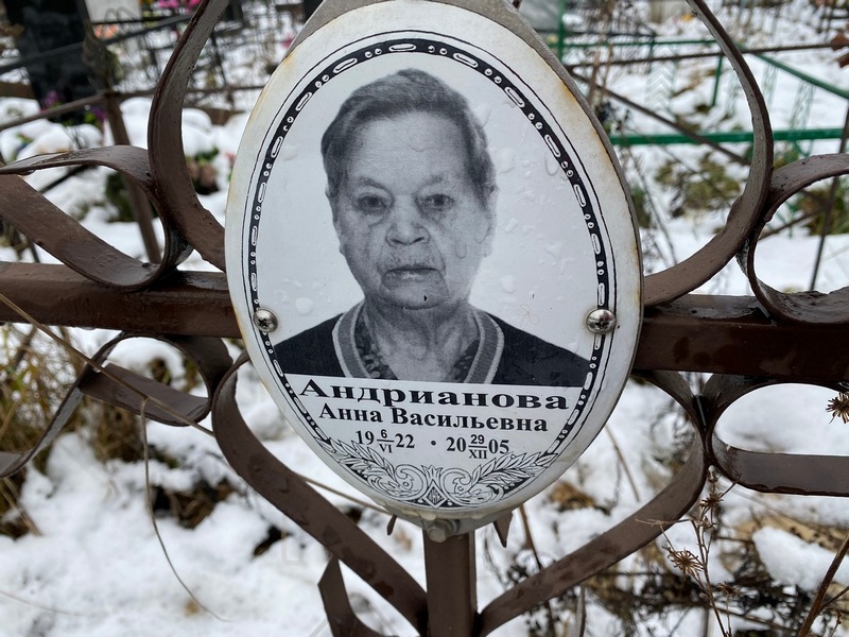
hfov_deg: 67.3
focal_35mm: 26
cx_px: 424
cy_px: 318
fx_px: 638
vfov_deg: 53.1
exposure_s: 1/122
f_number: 1.8
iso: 40
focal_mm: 4.25
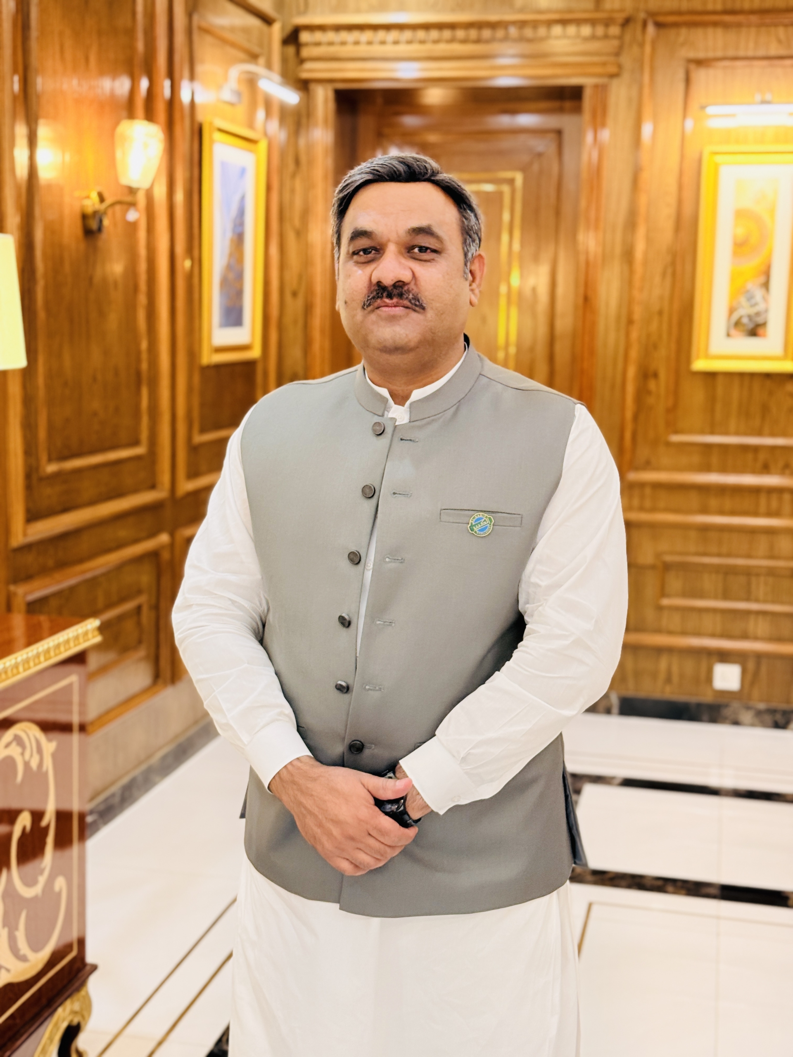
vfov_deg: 39.7
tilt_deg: -7.5
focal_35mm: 48
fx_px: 1466
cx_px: 396
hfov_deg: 30.3
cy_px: 528
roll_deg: -1.6
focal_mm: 6.76
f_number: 1.78
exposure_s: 1/33
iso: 200
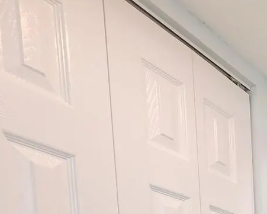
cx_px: 462
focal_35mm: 45
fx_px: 356
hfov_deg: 23.7
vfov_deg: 23.4
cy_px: 353
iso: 200
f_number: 2.2
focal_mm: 2.2
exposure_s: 1/60
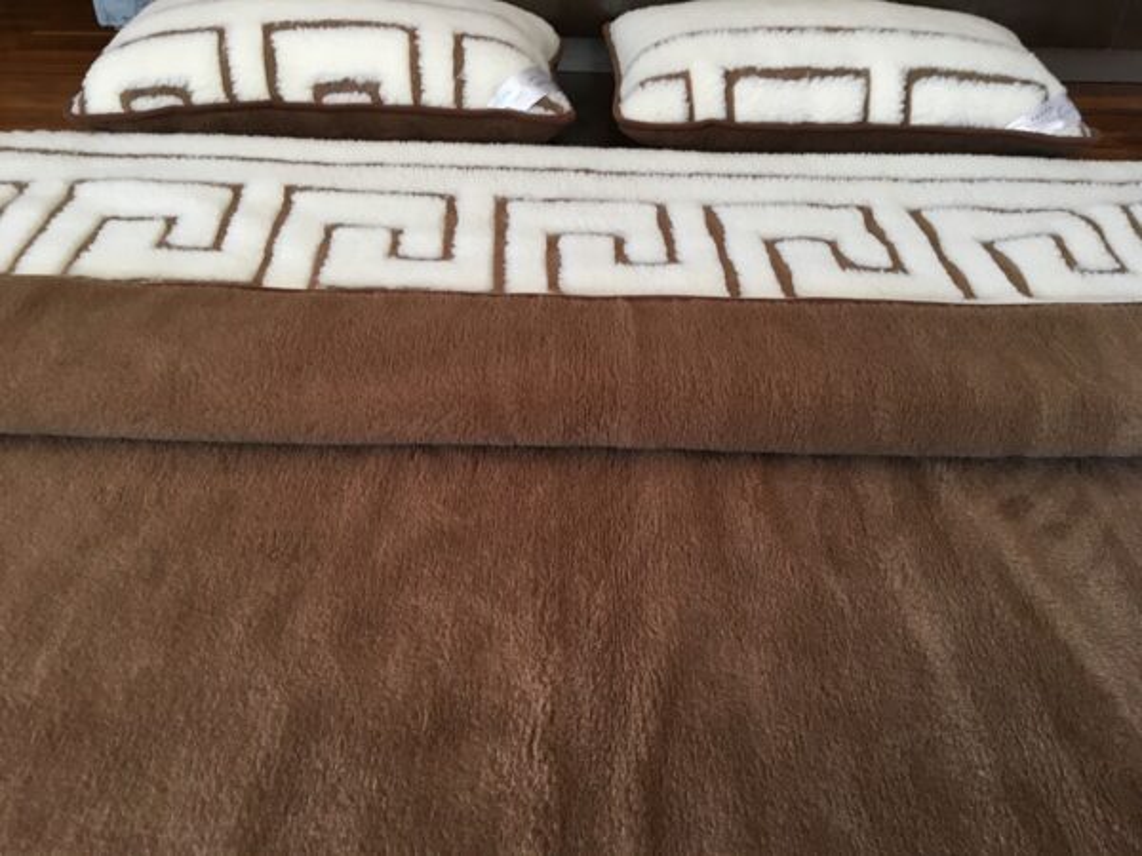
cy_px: 428
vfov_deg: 48.2
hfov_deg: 61.7
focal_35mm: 29
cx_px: 571
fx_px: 957
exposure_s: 1/33
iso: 40
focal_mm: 4.15
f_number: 2.2
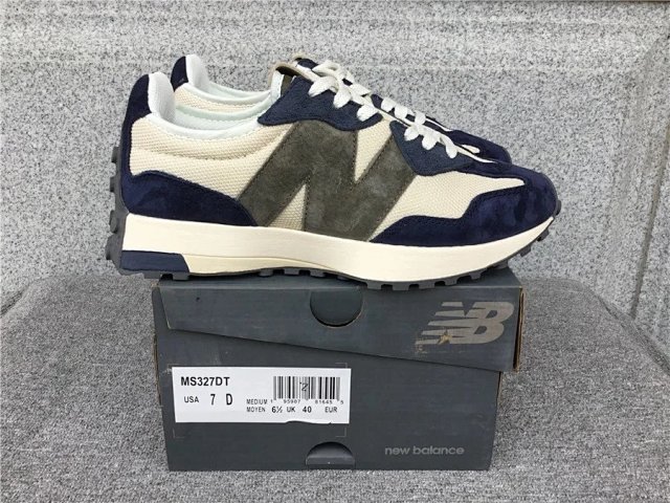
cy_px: 252
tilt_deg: -20.3
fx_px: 600
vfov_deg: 45.4
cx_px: 335
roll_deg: -0.5
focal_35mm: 31
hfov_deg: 58.4
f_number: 2.4
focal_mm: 3.3
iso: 25
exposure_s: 1/128
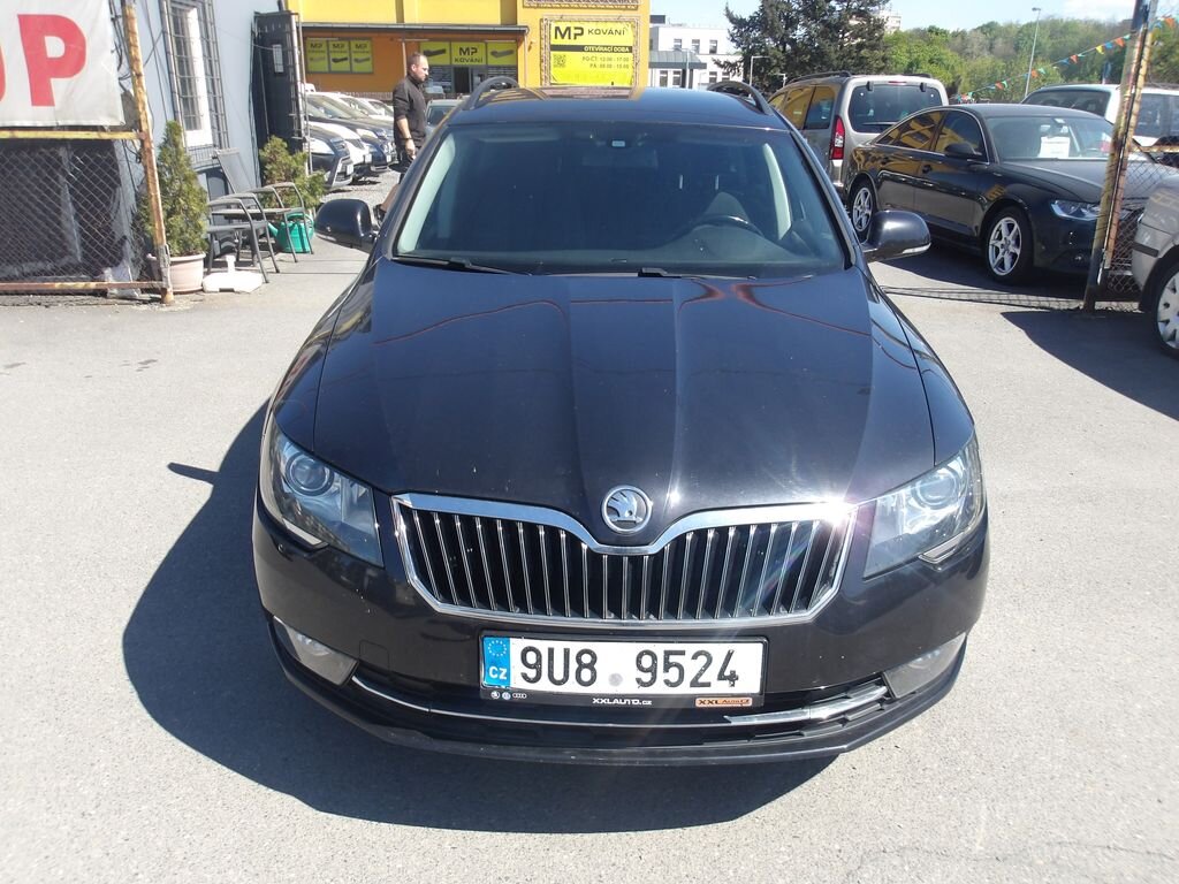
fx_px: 920
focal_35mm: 27
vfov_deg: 51.4
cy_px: 442
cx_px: 590
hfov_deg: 65.3
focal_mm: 4.9
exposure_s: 1/696
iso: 100
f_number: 3
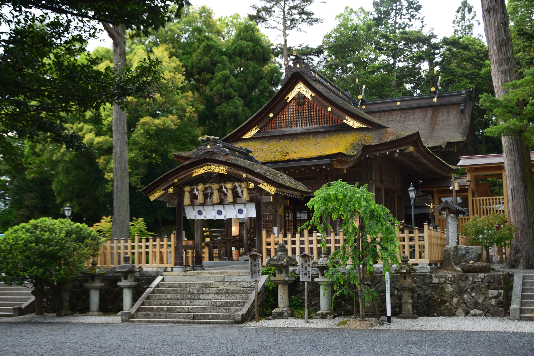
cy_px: 178
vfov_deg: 28.1
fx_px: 712
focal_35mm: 48
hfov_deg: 41.1
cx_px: 267
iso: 100
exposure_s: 1/100
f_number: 4
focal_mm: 32
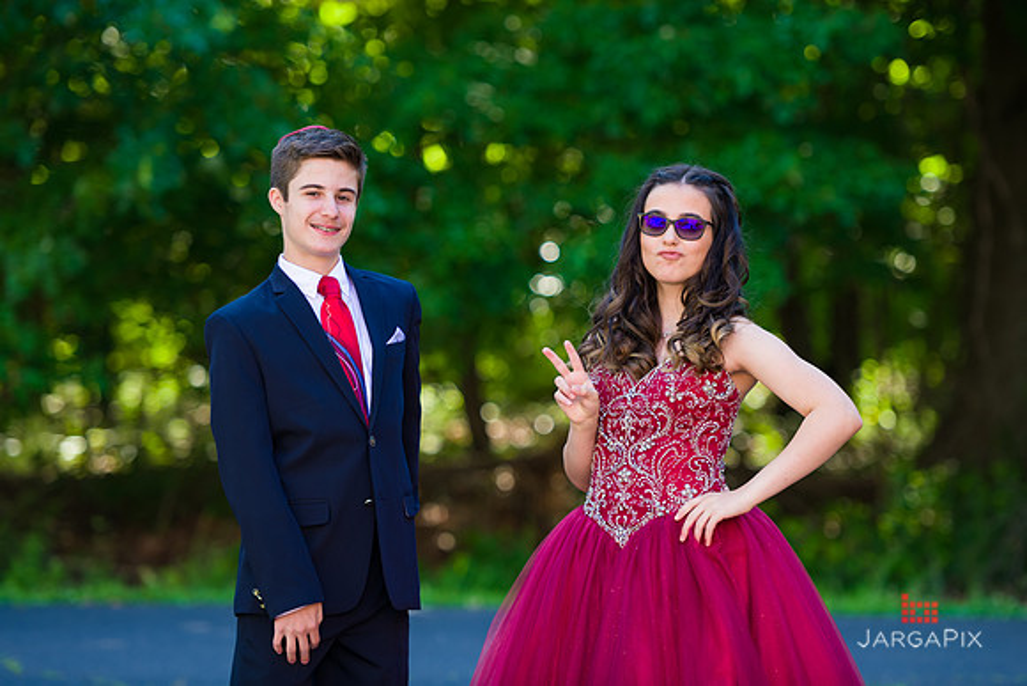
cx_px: 547
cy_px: 302
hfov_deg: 13.1
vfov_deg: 8.8
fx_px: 4473
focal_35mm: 157
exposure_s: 1/200
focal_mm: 140
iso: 200
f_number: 3.2
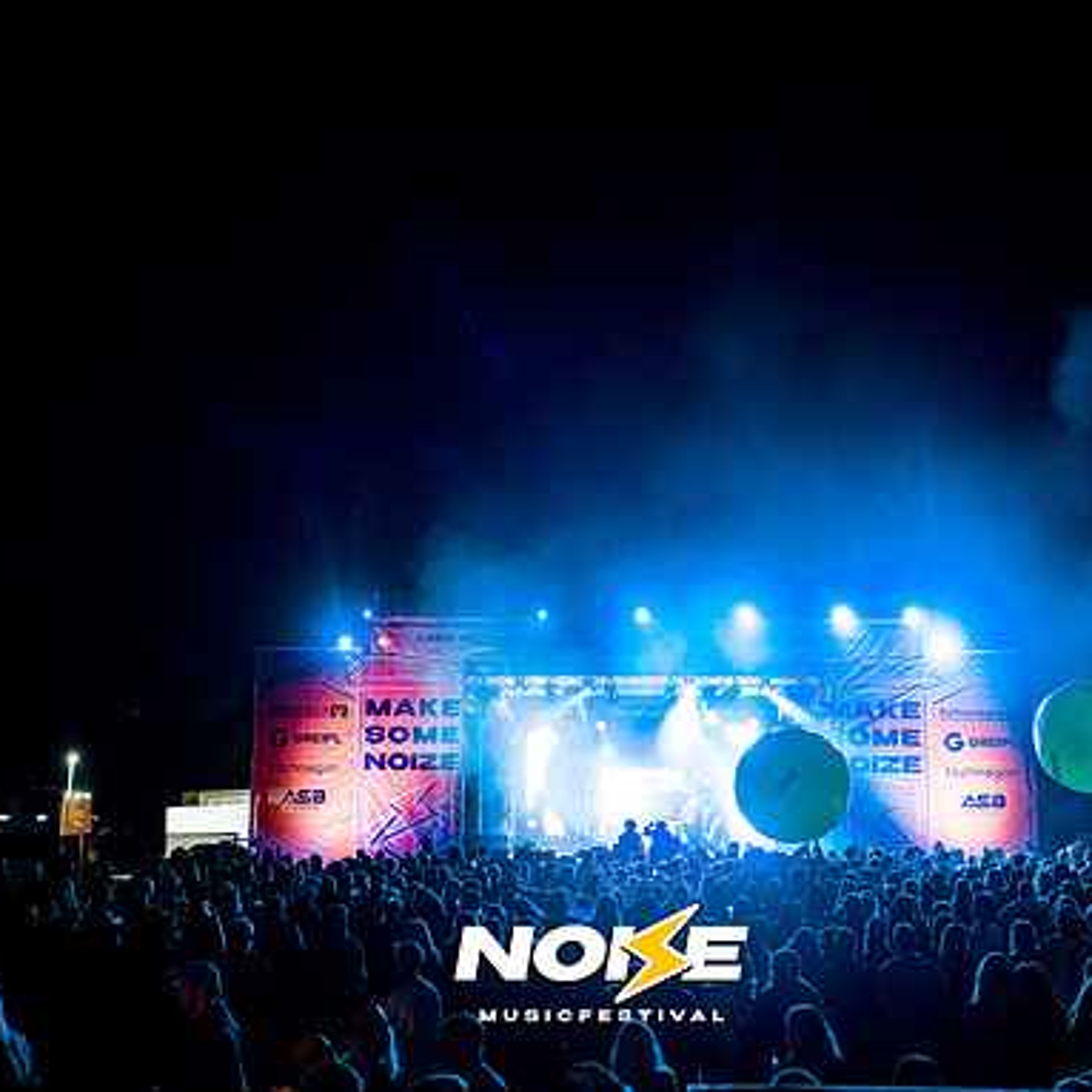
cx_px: 602
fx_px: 1606
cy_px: 543
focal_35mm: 45
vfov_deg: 37.6
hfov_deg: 37.5
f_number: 4.5
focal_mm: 35
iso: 3200
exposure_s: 1/80
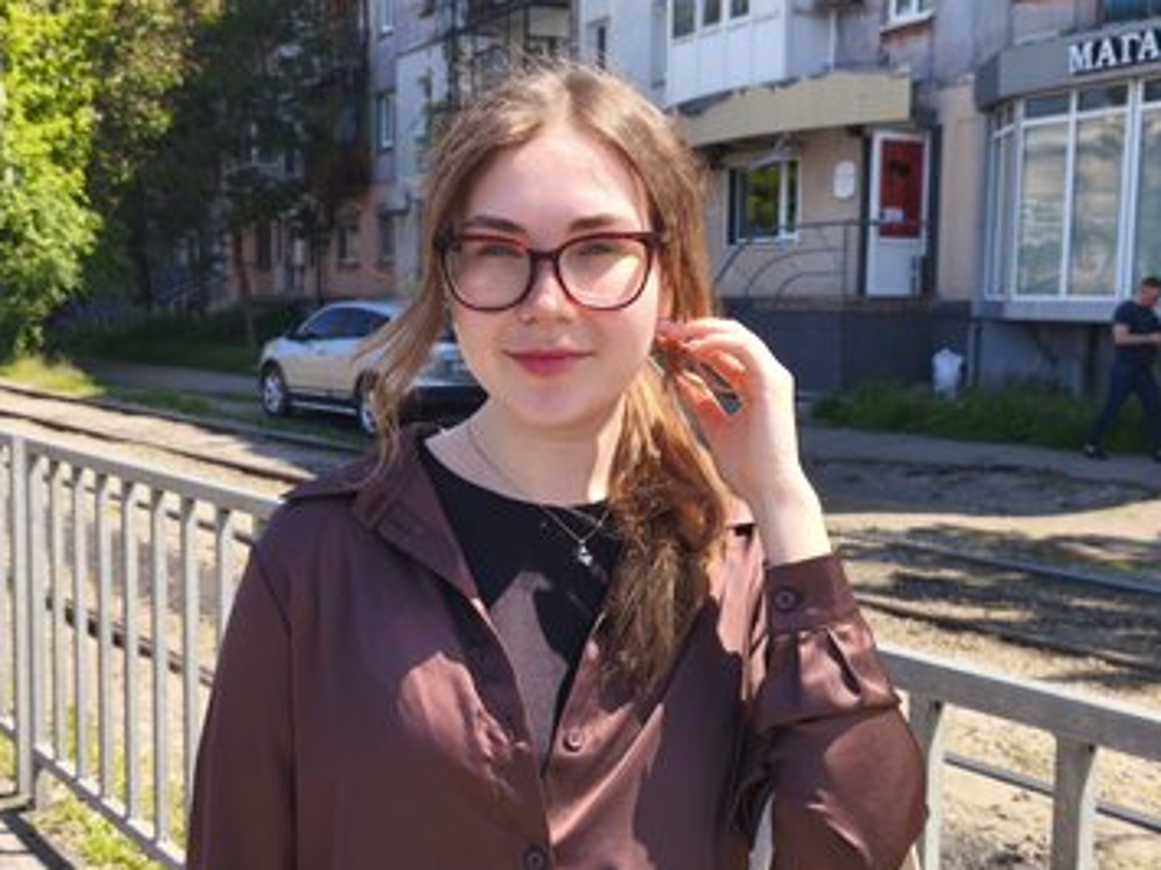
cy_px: 432
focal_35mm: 44
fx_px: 1475
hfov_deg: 42.9
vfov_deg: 32.9
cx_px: 513
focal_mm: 5.35
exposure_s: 1/1533
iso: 80
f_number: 1.7
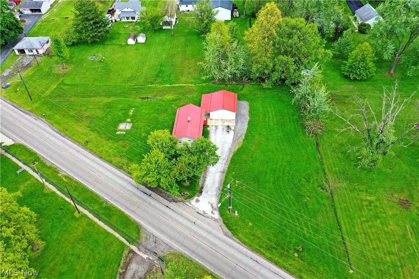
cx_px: 210
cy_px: 140
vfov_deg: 46.4
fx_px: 326
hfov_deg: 65.5
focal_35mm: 28
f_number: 5
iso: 100
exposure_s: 1/200
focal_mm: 10.26
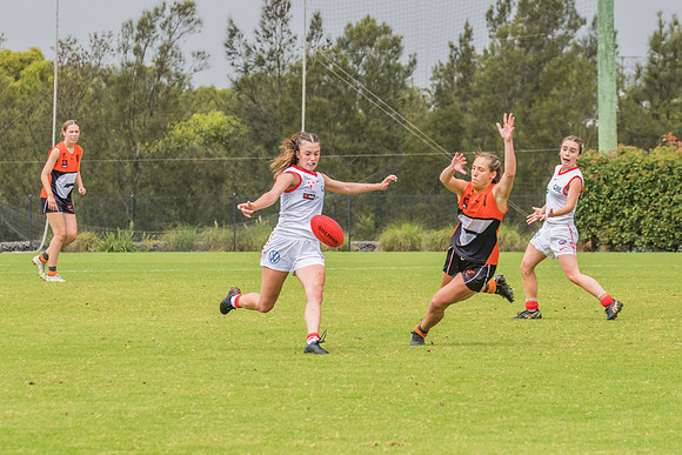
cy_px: 194
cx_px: 405
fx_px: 5308
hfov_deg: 7.4
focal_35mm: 280
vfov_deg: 4.9
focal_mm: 160
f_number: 8
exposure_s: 1/1250
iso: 800
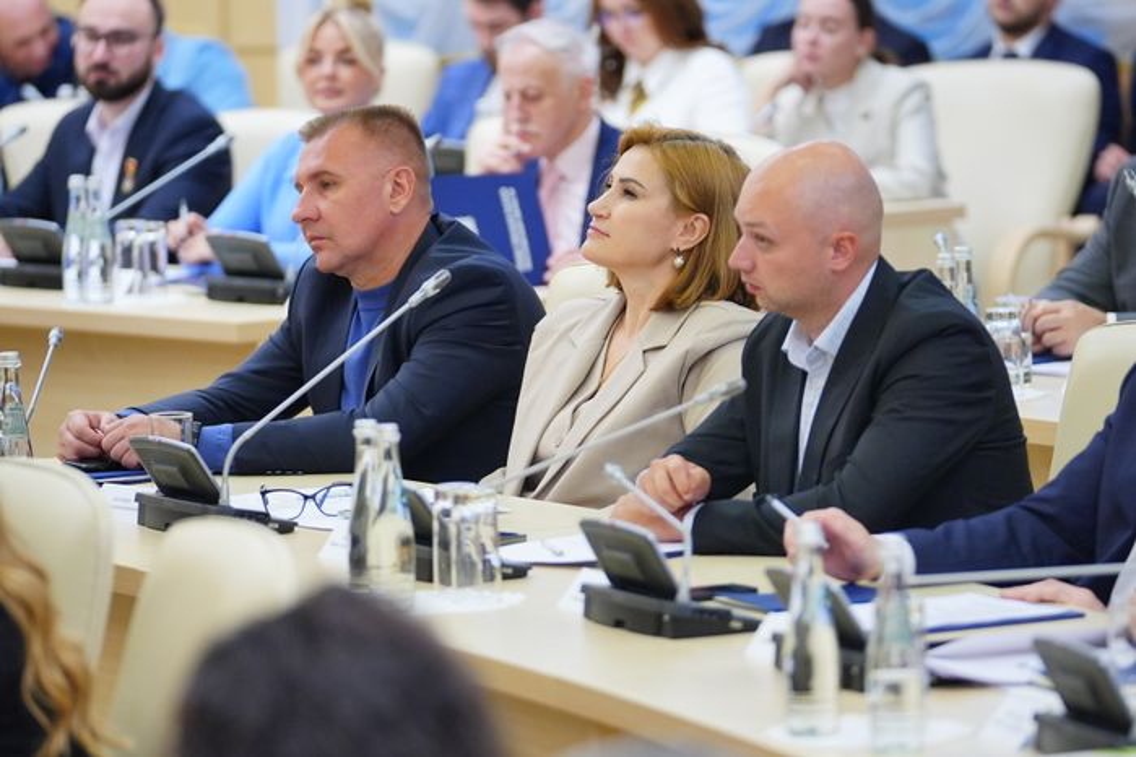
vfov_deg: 5.7
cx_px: 568
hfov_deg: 8.5
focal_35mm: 241
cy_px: 378
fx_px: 7604
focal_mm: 161
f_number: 2.8
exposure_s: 1/320
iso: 2000
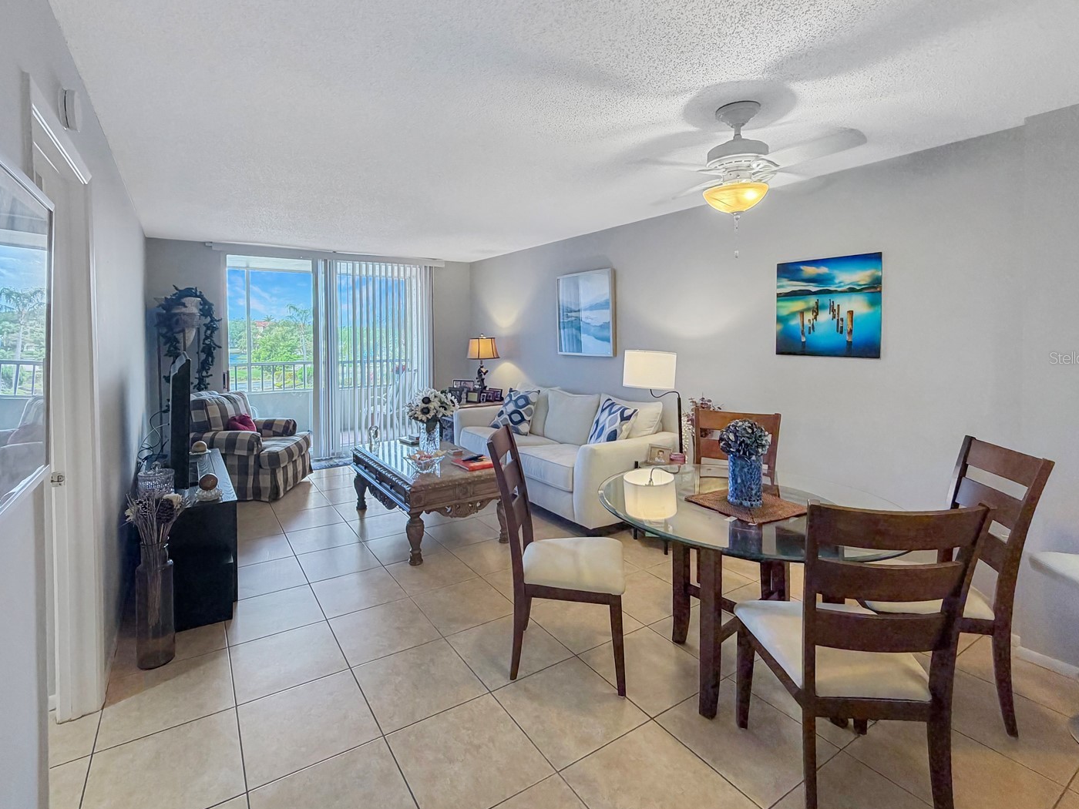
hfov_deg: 94.4
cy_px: 358
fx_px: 499
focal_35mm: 16
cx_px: 506
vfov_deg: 77.8
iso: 200
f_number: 2.2
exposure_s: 1/60
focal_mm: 2.22
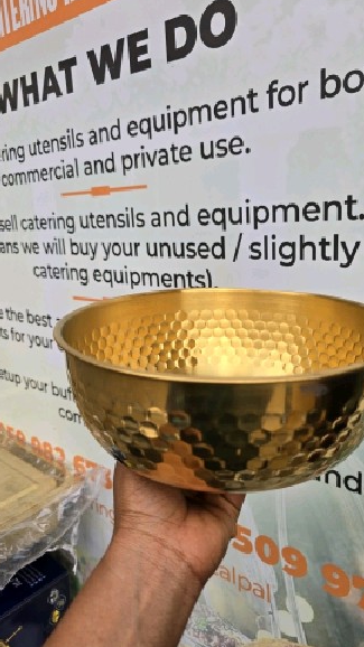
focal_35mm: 26
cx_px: 230
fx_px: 446
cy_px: 315
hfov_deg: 44.0
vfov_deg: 71.9
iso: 40
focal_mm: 6.3
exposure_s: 1/182
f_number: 1.7
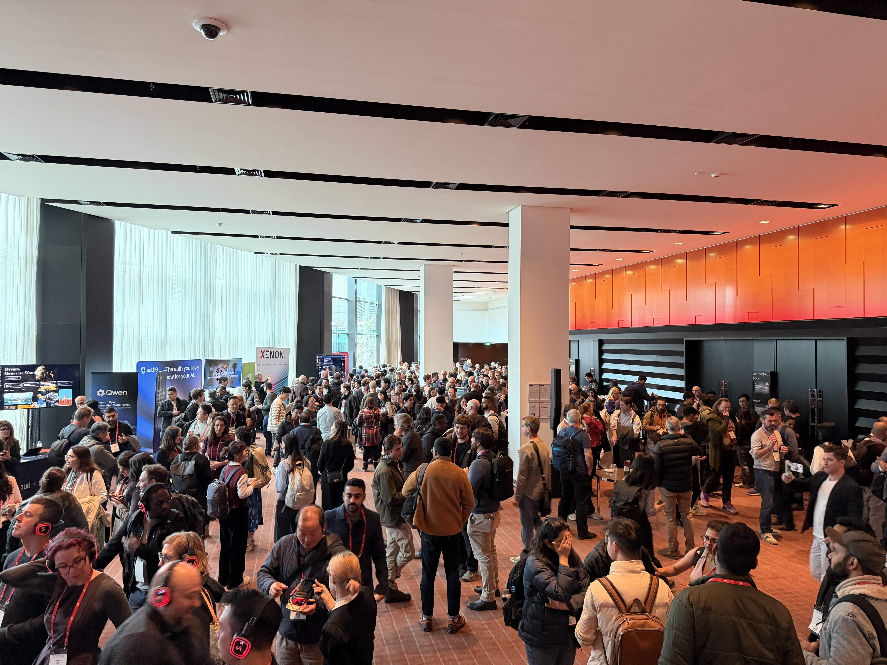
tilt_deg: +0.9
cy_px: 332
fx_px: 615
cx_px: 444
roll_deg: +0.1
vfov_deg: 56.8
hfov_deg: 71.6
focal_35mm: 24
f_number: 1.78
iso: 500
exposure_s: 1/50
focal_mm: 6.76
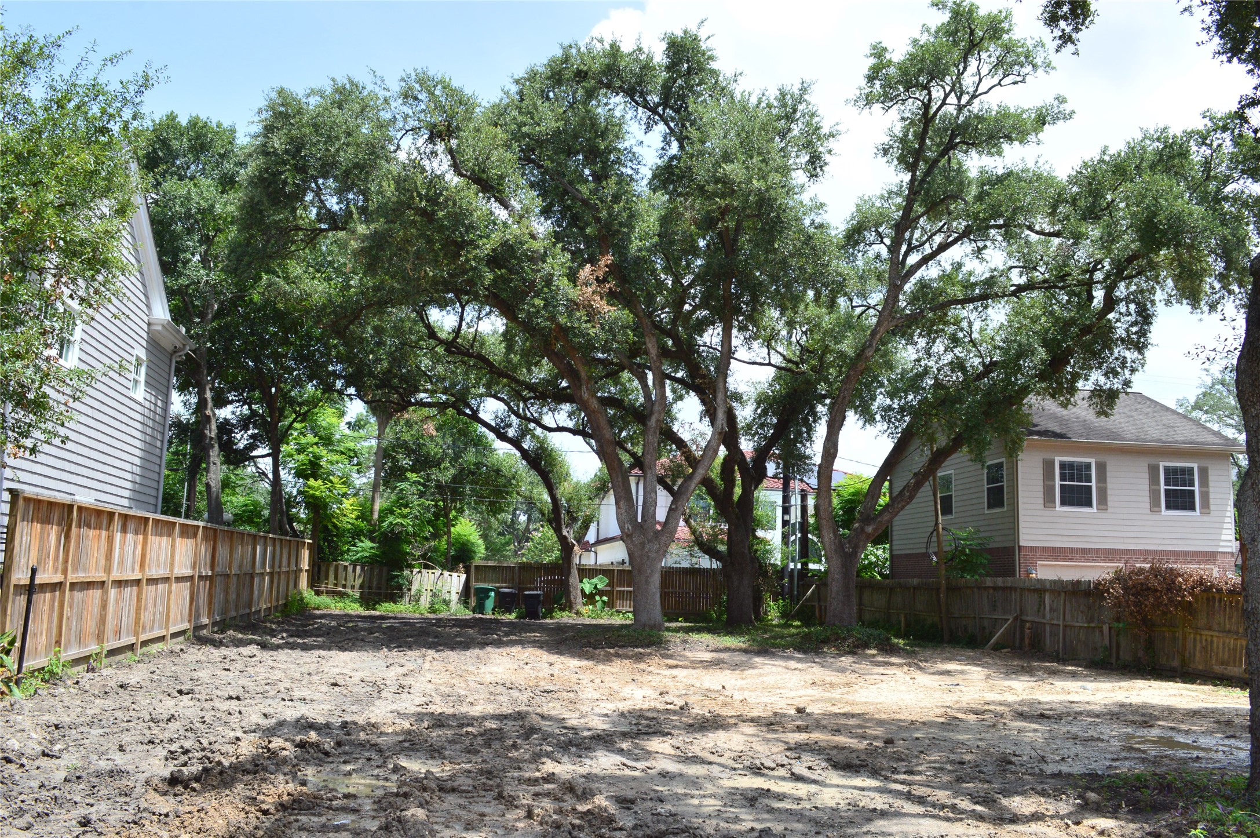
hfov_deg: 62.0
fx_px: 1049
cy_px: 419
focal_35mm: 30
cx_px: 630
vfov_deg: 43.5
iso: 400
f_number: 11
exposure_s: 1/400
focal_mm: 20
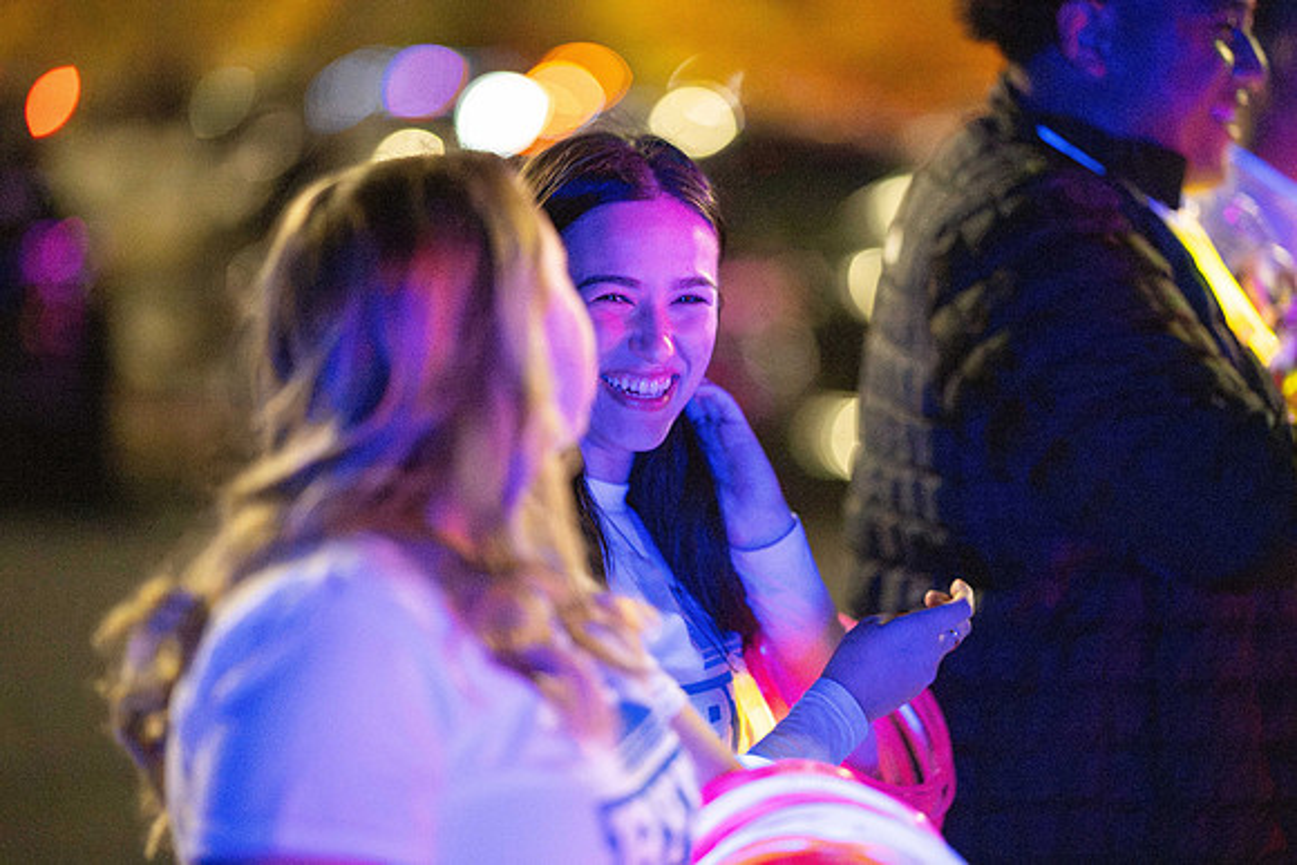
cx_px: 648
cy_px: 432
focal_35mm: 105
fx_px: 3784
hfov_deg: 19.5
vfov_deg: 13.0
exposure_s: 1/500
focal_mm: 105
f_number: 1.4
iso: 10000
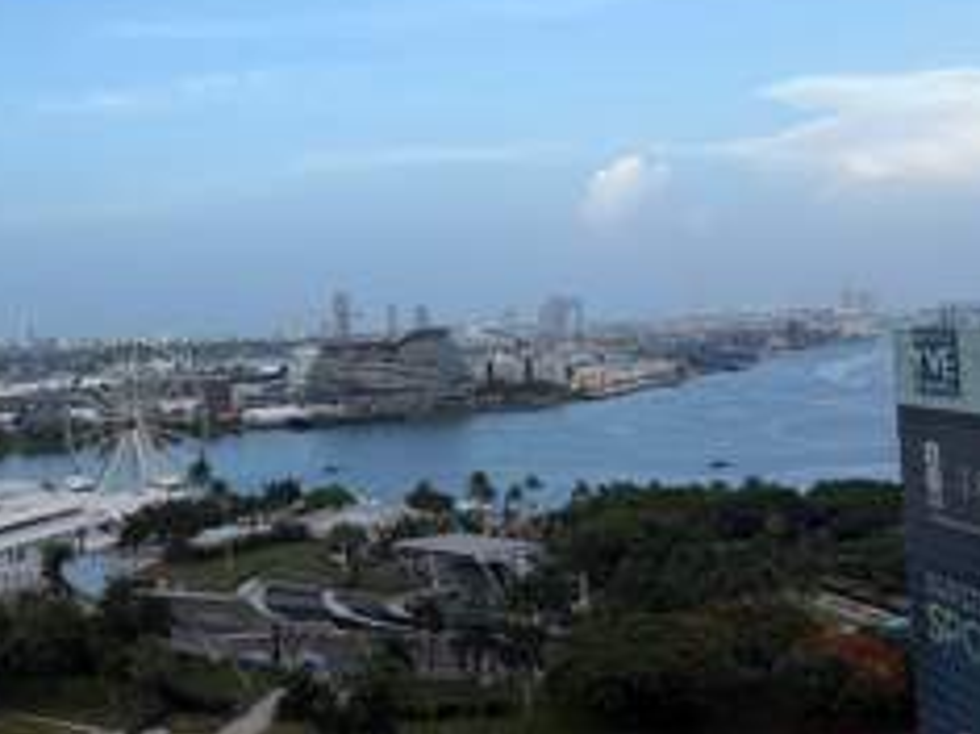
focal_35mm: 49
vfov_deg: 29.4
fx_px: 1387
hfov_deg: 37.9
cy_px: 221
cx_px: 238
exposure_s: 1/1106
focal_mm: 6.76
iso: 80
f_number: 1.78
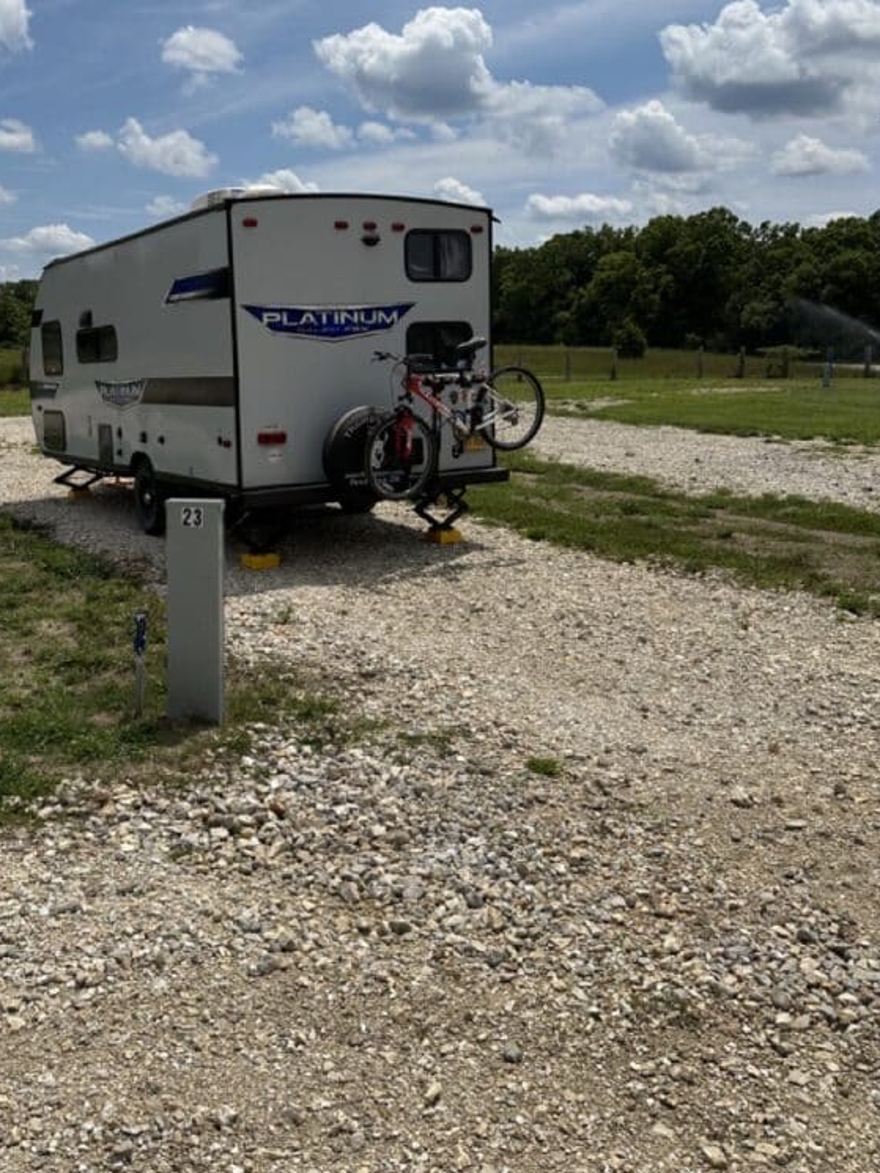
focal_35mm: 33
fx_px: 1118
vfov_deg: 54.8
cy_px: 453
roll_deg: -1.3
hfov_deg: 42.7
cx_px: 334
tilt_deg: -3.5
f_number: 1.78
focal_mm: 6.86
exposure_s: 1/12048
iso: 80
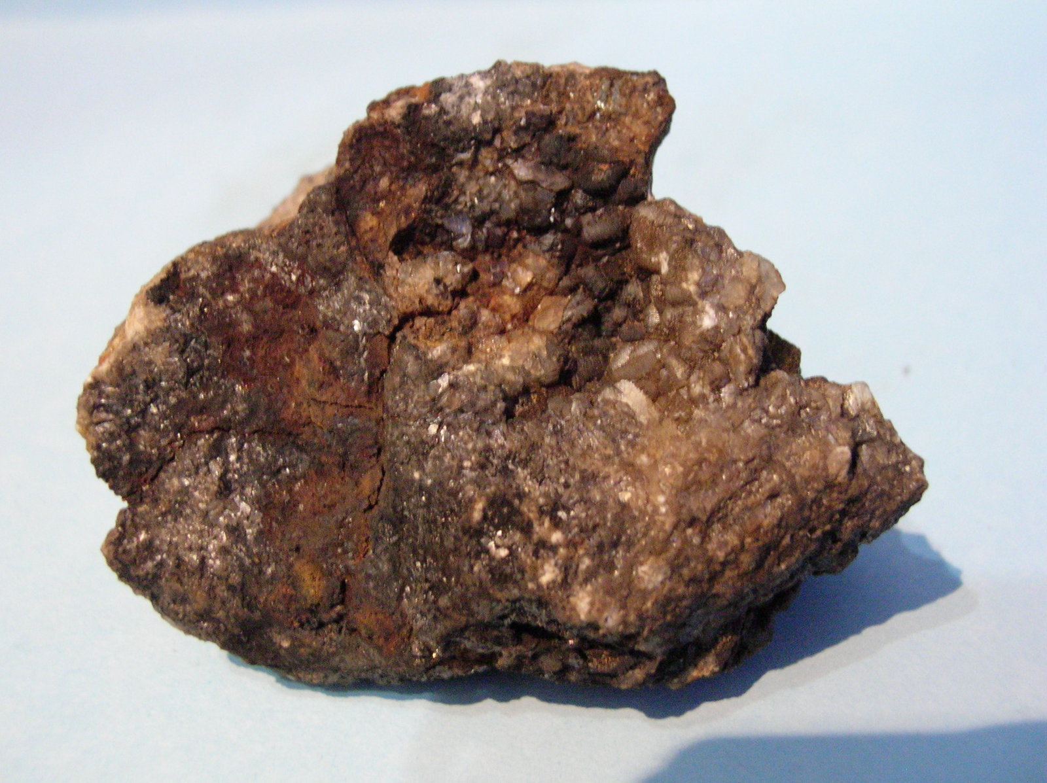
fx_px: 1420
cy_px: 392
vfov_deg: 30.8
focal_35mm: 47
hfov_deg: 40.5
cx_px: 524
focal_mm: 7.8
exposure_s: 1/4.2
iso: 300
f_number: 2.9
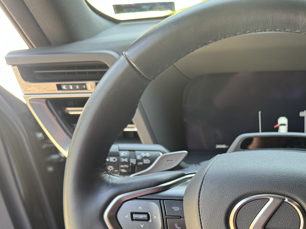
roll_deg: +2.6
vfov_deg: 30.2
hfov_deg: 38.2
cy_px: 205
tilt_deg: -34.1
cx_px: 279
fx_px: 407
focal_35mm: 46
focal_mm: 6.76
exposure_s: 1/87
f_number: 1.78
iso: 200
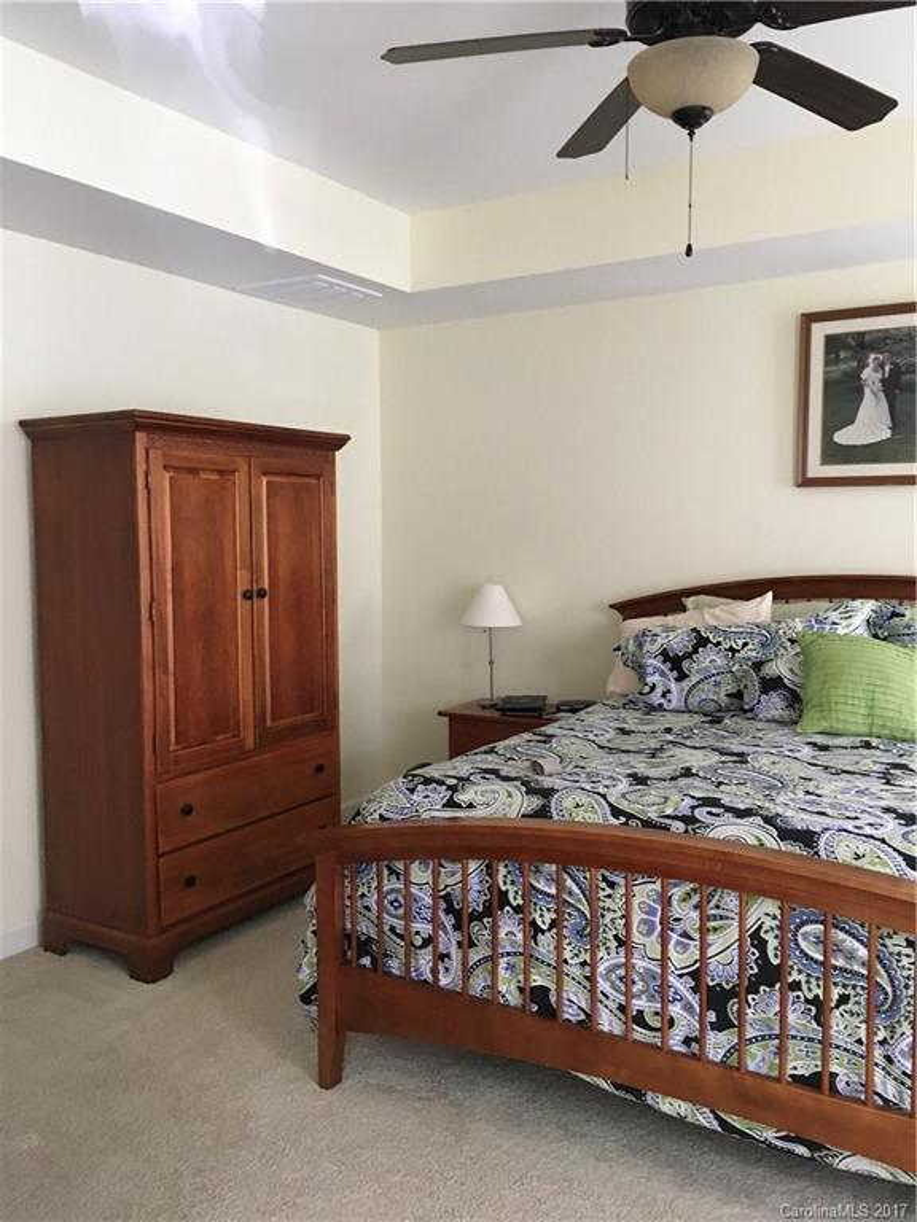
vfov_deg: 61.7
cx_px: 458
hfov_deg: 48.2
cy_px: 611
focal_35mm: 29
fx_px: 1024
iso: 160
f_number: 2.2
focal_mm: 4.15
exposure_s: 1/30
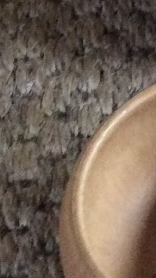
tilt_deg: -51.0
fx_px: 1338
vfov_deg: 11.7
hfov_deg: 6.4
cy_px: -4
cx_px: 375
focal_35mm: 182
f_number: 2.4
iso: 250
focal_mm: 3.3
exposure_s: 1/25
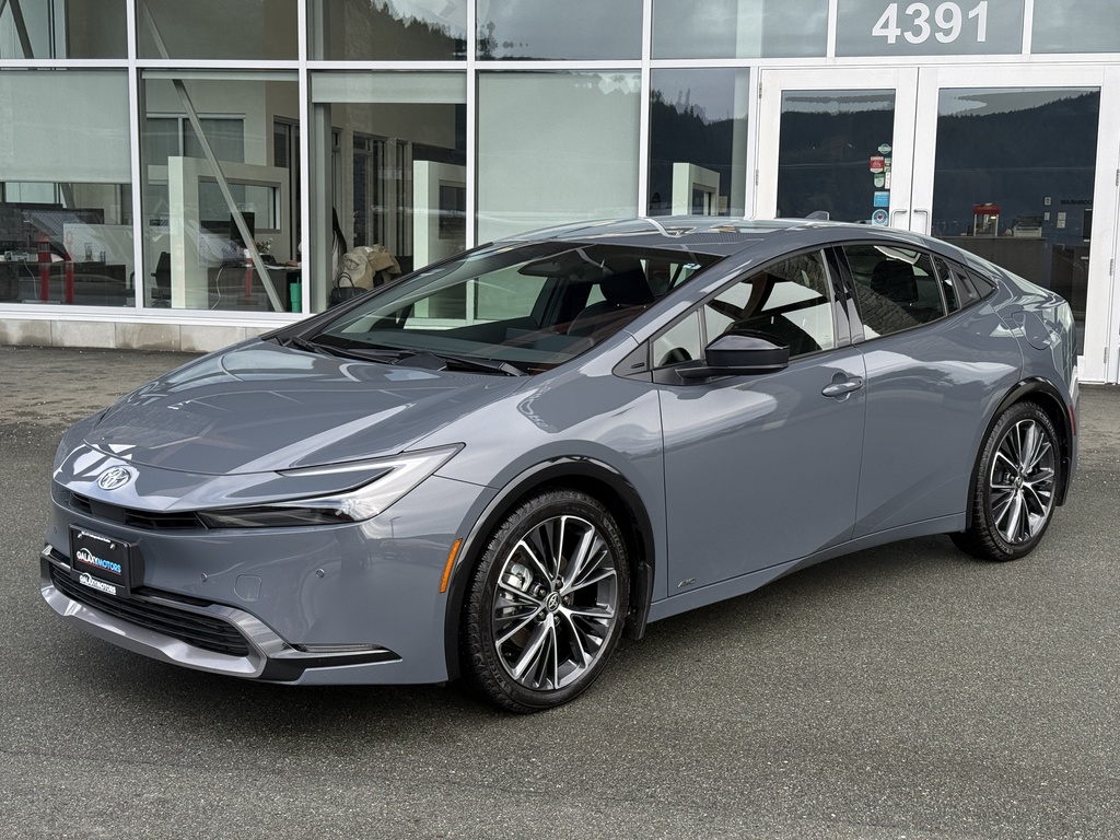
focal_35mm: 48
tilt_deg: -6.2
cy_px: 420
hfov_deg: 39.7
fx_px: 1553
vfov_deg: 30.3
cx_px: 560
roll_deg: -1.1
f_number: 1.78
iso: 80
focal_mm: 6.76
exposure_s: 1/1100
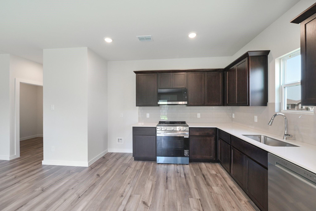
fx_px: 123
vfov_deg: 81.2
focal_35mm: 14
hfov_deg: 104.3
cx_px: 158
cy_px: 106
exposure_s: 1/13
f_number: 8
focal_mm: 14
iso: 400
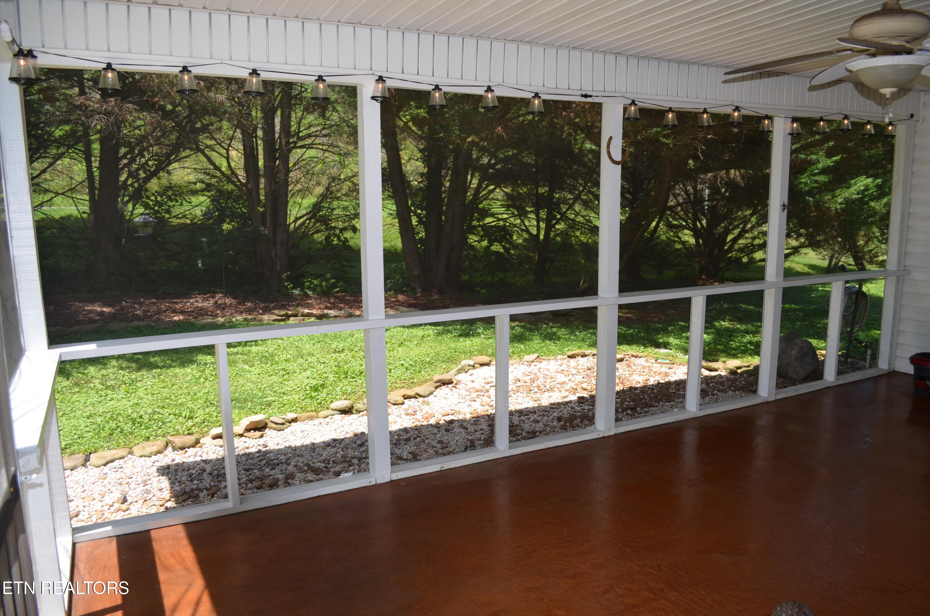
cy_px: 308
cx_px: 465
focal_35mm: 27
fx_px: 696
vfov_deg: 47.7
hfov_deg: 67.5
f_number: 4.5
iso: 100
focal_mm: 18
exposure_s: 1/200
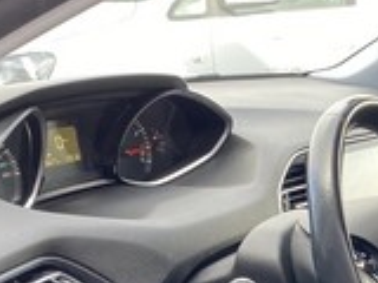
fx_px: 906
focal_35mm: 83
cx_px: 437
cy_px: 343
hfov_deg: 22.0
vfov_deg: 17.0
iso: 64
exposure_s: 1/121
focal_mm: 4.25
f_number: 1.8
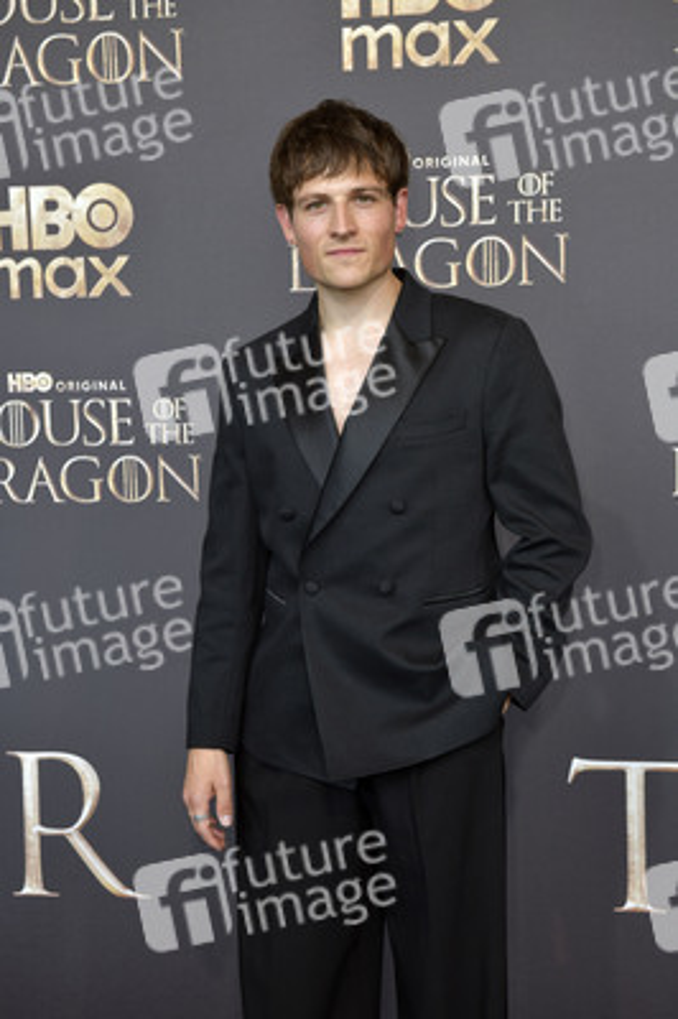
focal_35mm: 56
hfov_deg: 24.2
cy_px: 510
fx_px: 1585
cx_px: 339
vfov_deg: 35.7
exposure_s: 1/250
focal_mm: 56
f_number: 6.3
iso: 400
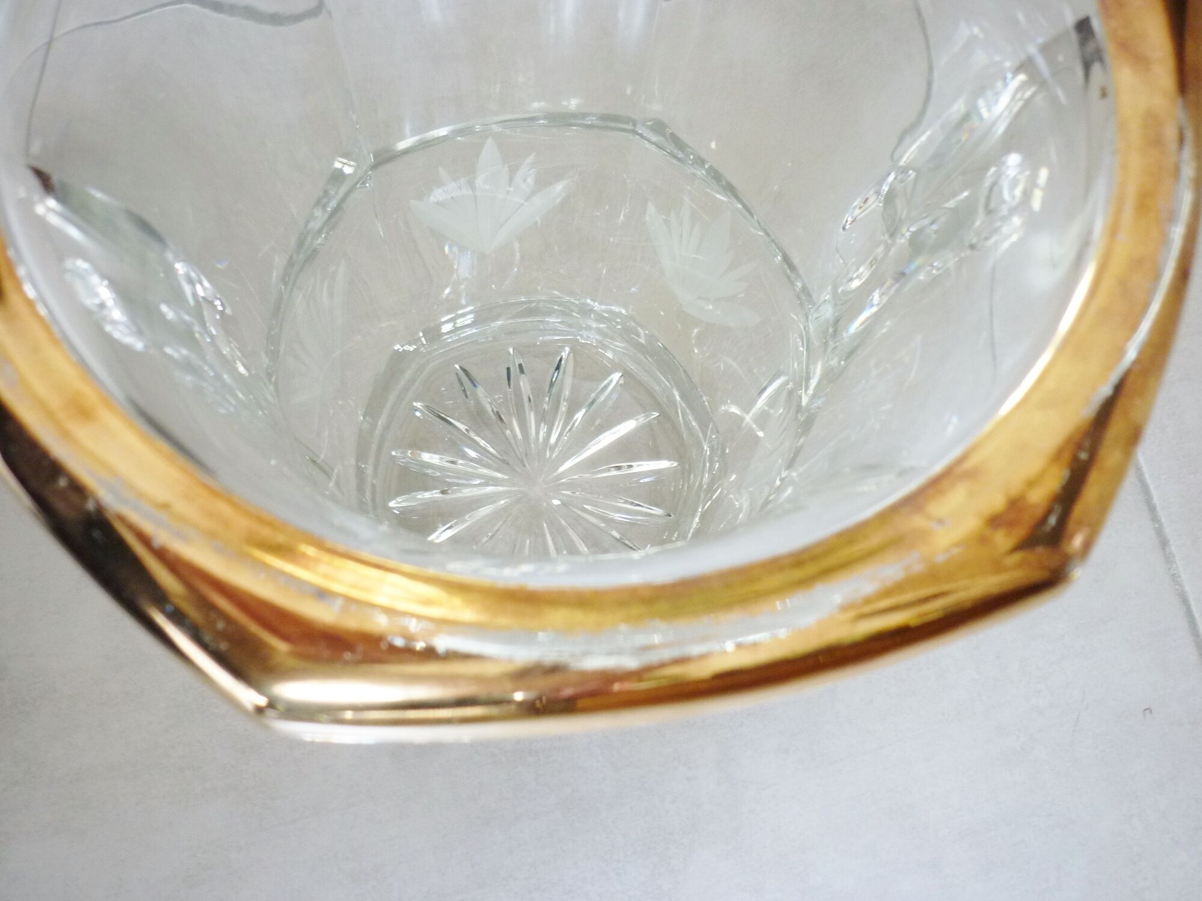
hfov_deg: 55.4
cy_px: 450
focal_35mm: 33
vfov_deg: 42.9
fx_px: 1146
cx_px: 601
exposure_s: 1/30
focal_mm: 5.5
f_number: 2.8
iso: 200
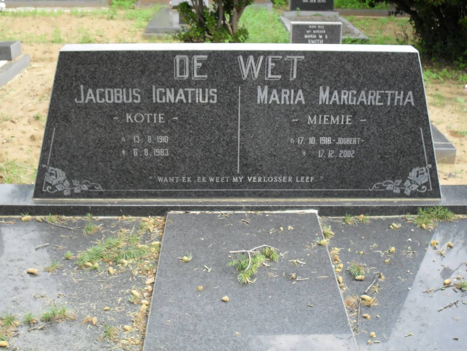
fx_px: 661
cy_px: 176
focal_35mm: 49
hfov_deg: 38.9
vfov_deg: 29.7
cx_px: 234
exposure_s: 1/90
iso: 100
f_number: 3.9
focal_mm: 8.7
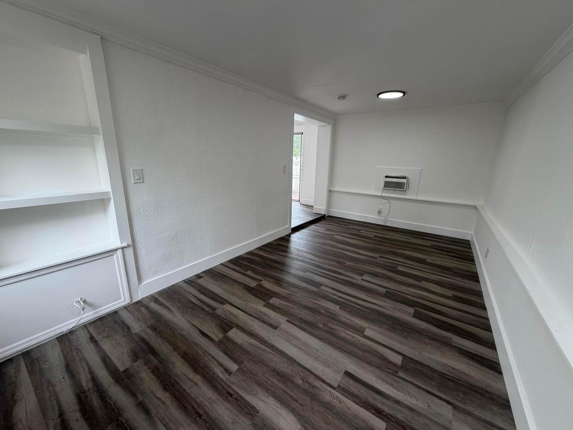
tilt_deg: -12.5
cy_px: 215
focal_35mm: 14
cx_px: 286
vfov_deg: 85.7
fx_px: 232
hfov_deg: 102.1
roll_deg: -0.9
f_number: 2.2
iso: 100
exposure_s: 1/120
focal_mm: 2.22
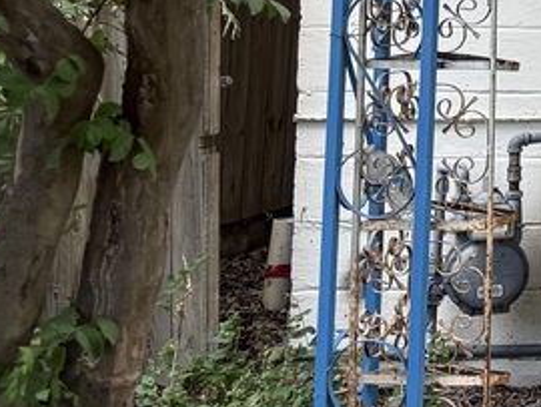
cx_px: 1417
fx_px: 2002
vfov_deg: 11.1
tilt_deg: +3.5
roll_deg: -0.3
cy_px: -239
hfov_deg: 11.7
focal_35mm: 128
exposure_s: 1/796
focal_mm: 6.76
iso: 100
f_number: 1.78
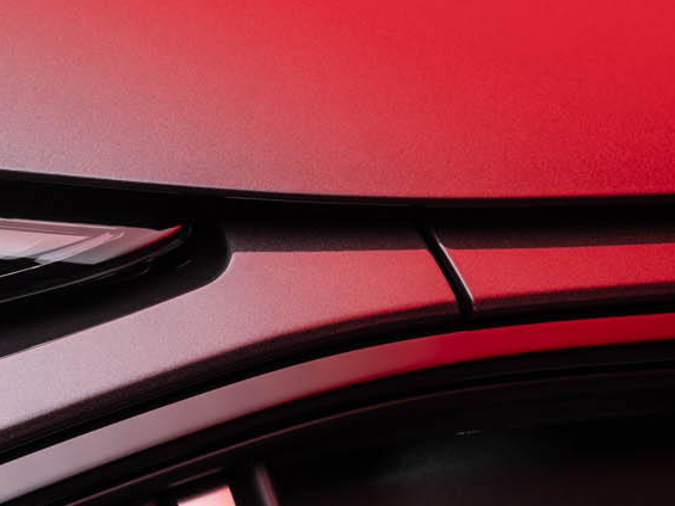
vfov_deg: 3.7
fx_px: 7836
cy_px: 743
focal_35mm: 402
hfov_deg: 4.9
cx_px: -671
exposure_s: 1/40
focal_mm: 100
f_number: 8
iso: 125
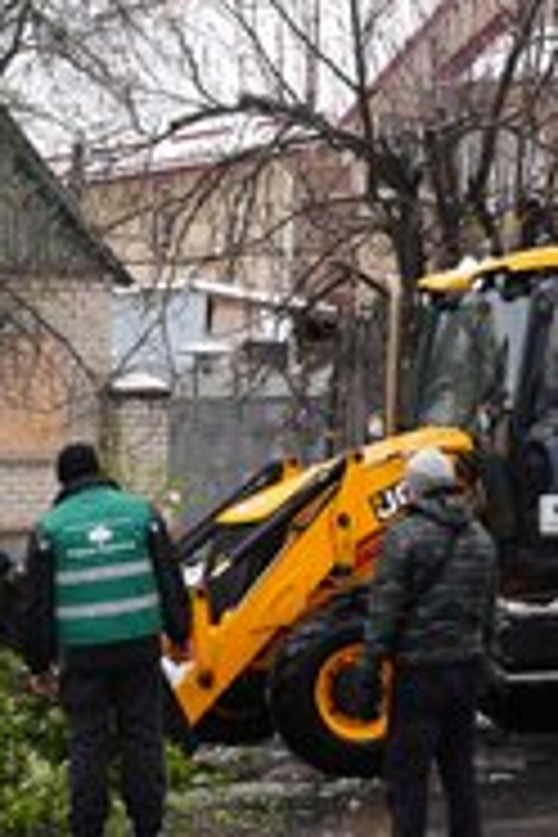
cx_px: 130
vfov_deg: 21.0
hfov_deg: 14.0
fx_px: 2255
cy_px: 502
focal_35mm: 97
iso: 80
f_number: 5
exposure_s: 1/80
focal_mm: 45
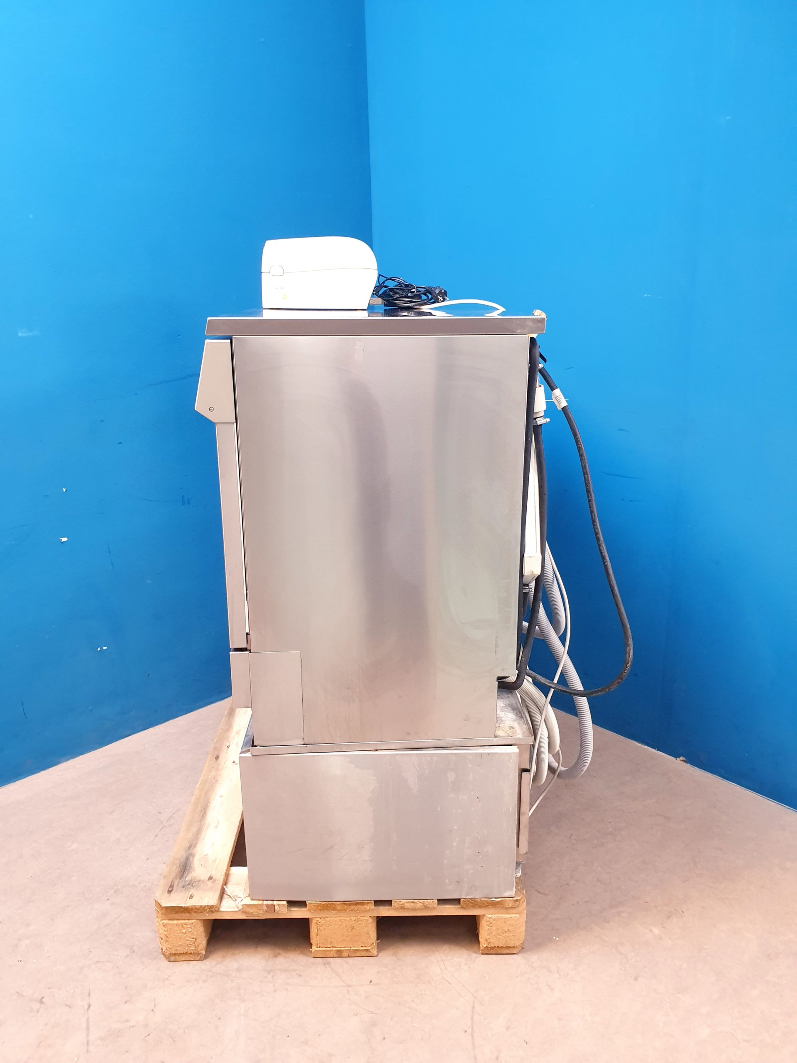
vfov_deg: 67.3
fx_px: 798
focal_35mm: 26
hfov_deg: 53.1
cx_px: 398
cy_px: 532
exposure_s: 1/33
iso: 320
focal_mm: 4.3
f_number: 2.4
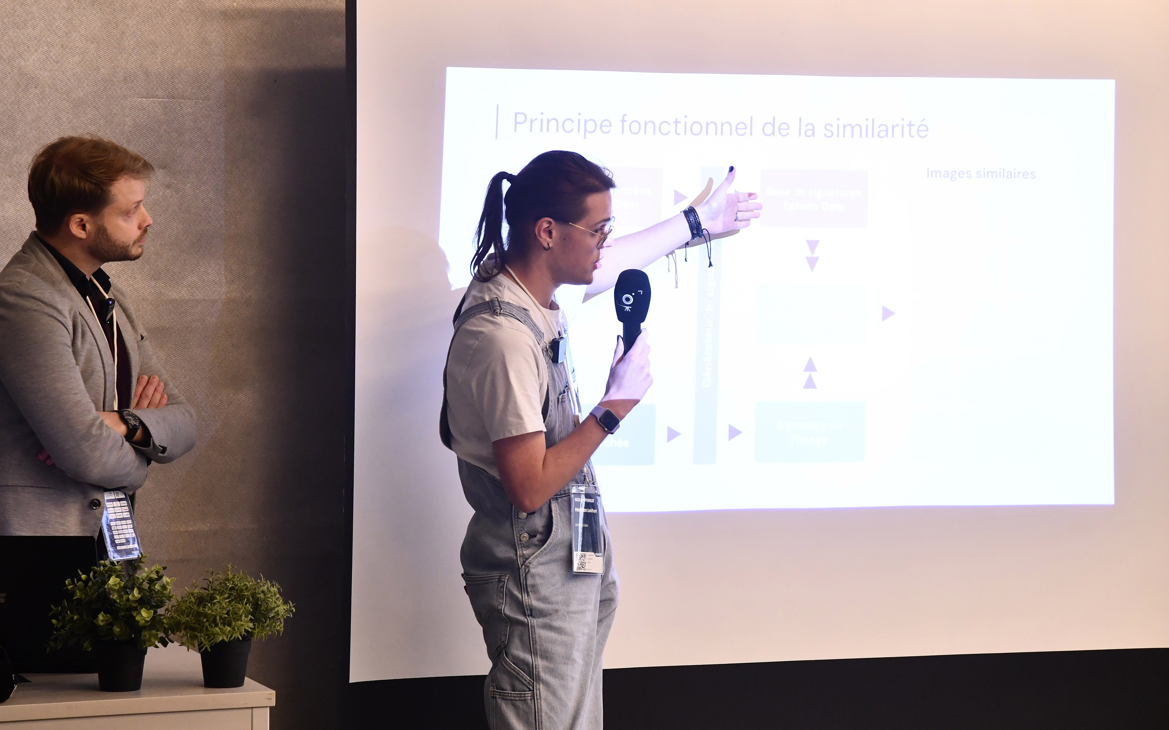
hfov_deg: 20.9
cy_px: 355
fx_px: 3170
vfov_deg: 13.1
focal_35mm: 100
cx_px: 585
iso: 1600
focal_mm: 65
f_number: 5.6
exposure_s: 1/60
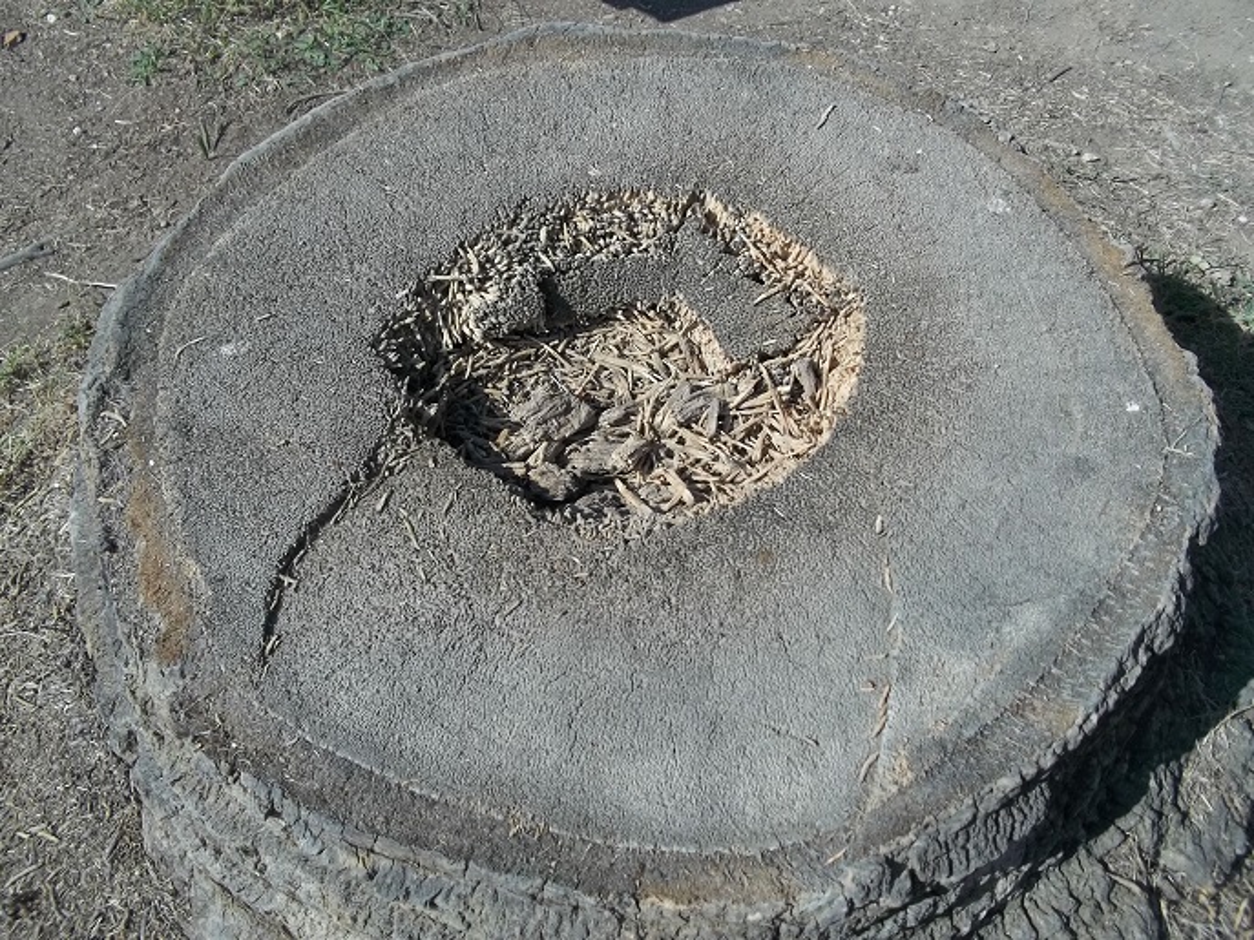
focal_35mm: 32
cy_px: 470
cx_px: 627
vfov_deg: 44.1
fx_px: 1159
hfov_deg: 56.8
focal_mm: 5.7
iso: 80
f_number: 8.8
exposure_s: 1/200
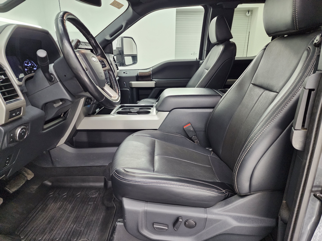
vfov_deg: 58.9
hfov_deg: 73.9
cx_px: 161
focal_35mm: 23
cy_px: 120
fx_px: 214
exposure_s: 1/120
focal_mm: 6.4
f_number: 1.8
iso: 500
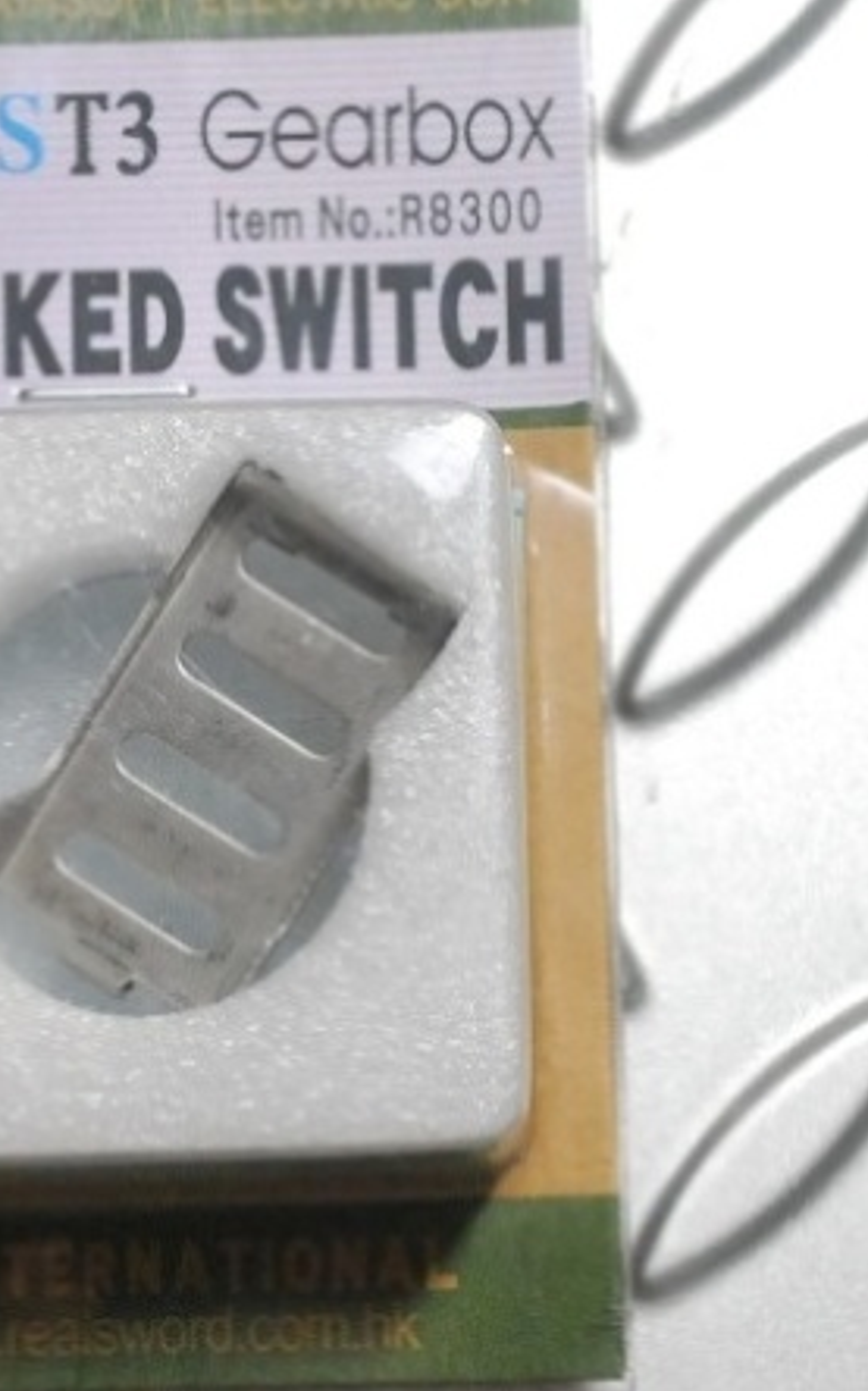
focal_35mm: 154
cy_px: 580
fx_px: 5842
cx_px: 169
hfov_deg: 8.5
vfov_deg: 13.6
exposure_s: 1/125
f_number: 5.6
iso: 1600
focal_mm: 45
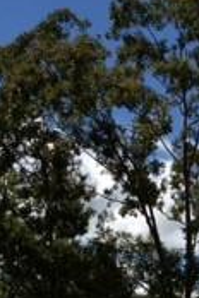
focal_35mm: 134
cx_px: 340
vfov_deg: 15.0
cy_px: 308
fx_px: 1111
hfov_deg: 9.8
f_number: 2.4
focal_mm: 4.28
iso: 50
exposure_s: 1/1905
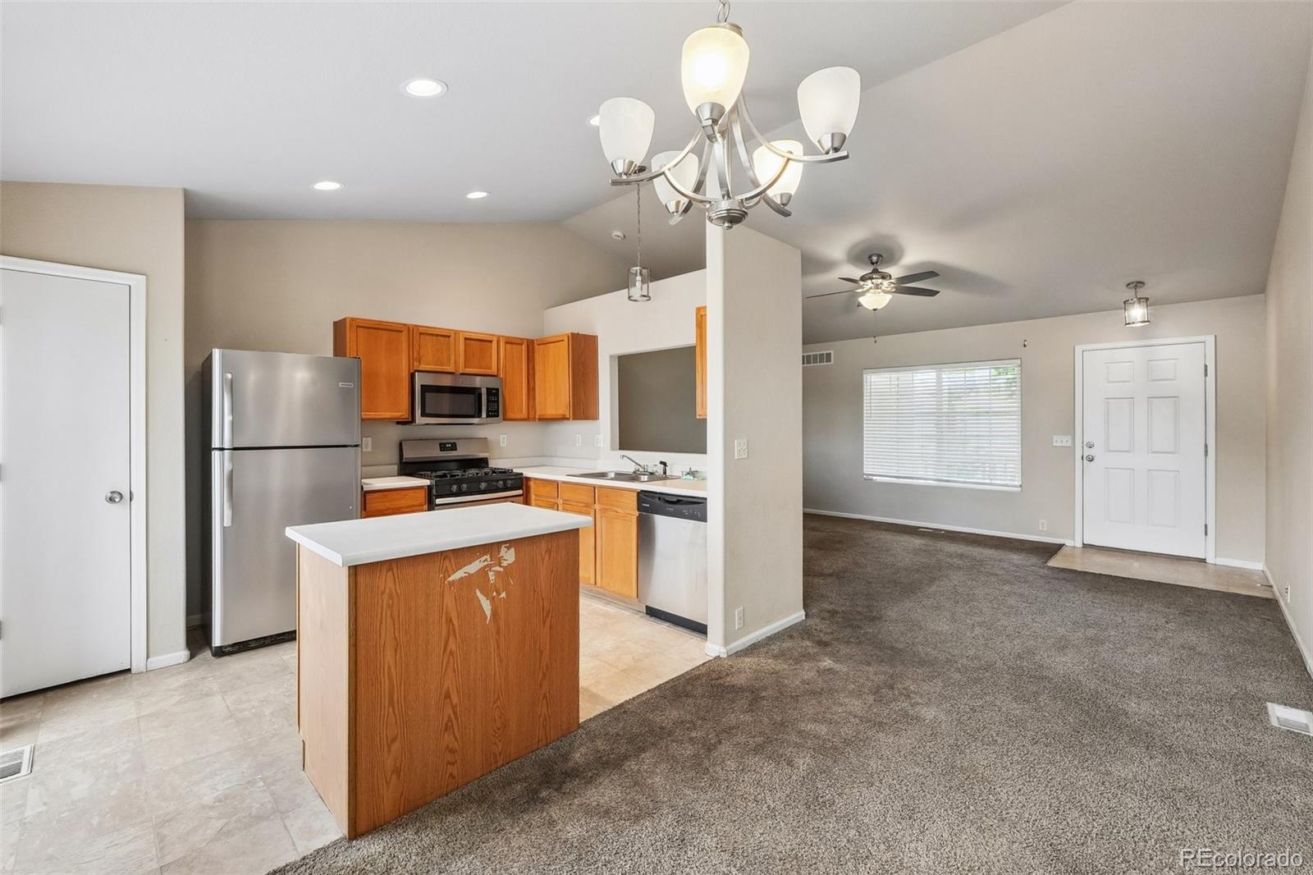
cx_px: 656
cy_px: 438
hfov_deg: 100.4
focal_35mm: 15
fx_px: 547
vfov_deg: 77.3
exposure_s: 1/25
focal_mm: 10
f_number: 9
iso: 320
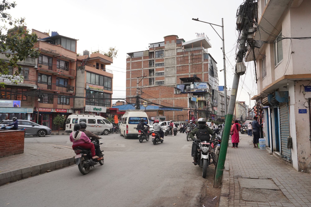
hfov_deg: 73.7
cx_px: 156
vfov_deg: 53.1
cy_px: 104
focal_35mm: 24
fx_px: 207
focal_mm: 24
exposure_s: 1/100
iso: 800
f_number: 13
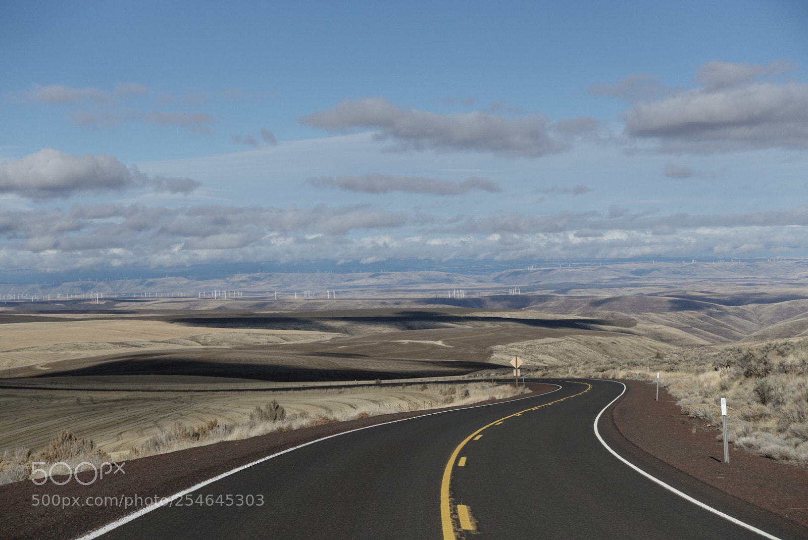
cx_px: 404
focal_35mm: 70
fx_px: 1572
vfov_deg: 19.5
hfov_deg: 28.8
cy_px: 270
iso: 250
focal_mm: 25.7
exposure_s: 1/1600
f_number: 7.1
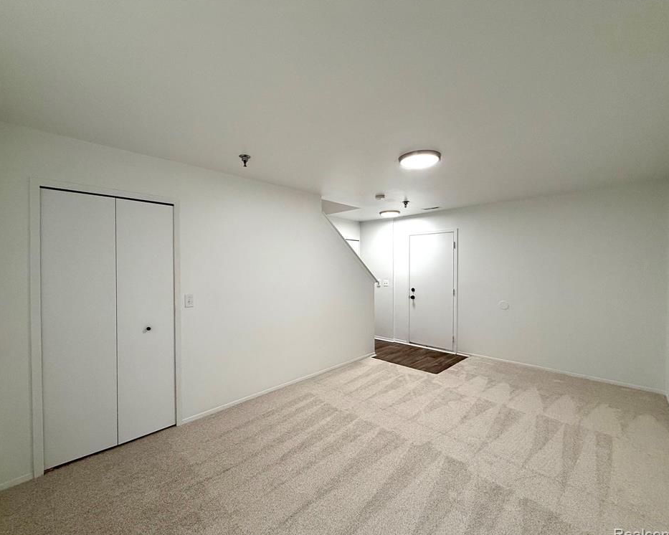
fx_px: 297
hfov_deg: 96.7
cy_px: 270
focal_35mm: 15
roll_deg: +0.1
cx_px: 319
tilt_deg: -0.9
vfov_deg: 84.0
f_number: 2.2
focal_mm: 2.22
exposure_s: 1/120
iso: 200
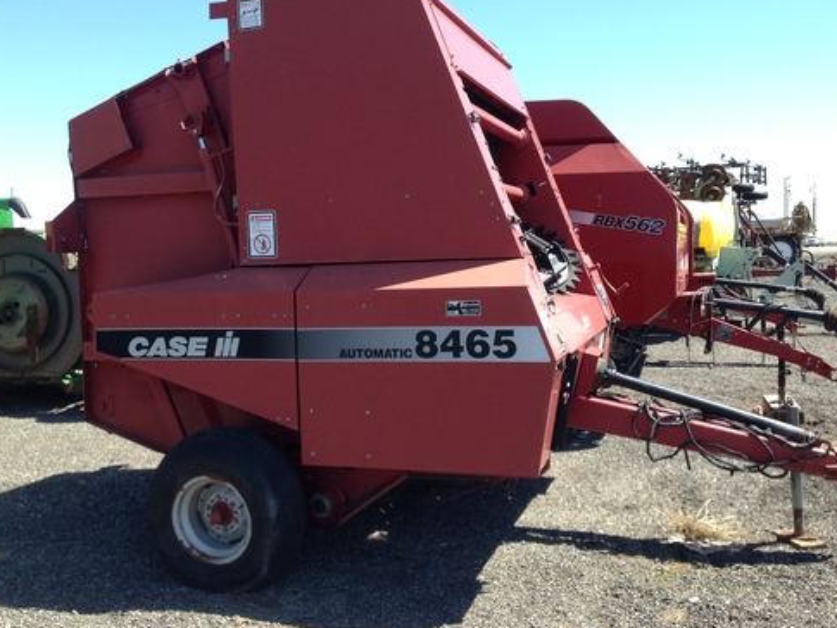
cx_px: 419
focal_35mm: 37
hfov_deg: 50.1
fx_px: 895
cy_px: 305
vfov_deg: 38.7
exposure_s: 1/596
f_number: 2.4
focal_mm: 4.13
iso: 50
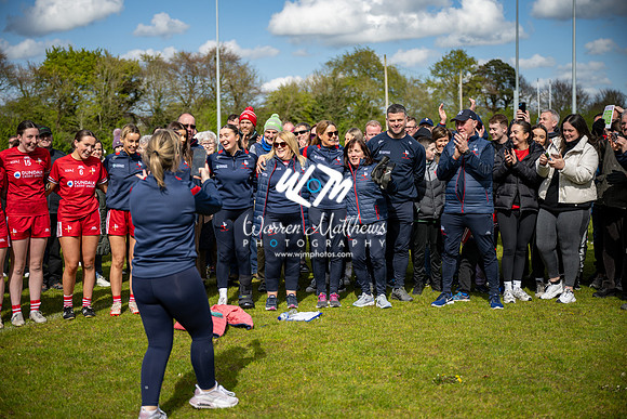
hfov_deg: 36.2
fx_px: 958
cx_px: 314
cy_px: 210
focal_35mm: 55
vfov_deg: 24.6
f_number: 2.8
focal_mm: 55
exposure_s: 1/1600
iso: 100
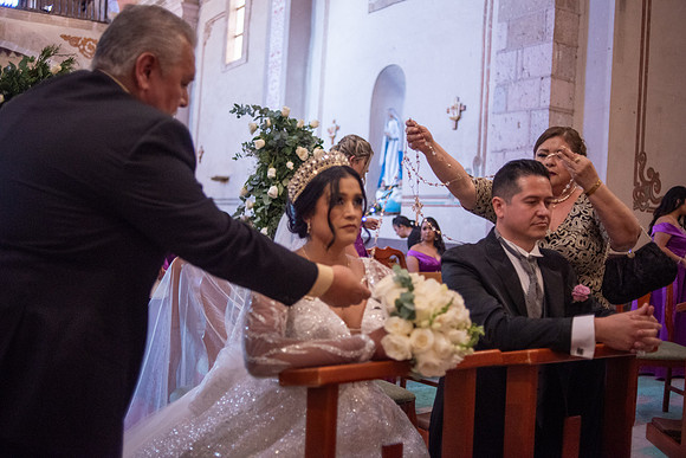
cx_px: 343
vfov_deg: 37.9
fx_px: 667
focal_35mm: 35
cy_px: 229
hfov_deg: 54.4
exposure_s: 1/320
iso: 2000
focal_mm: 35
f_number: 2
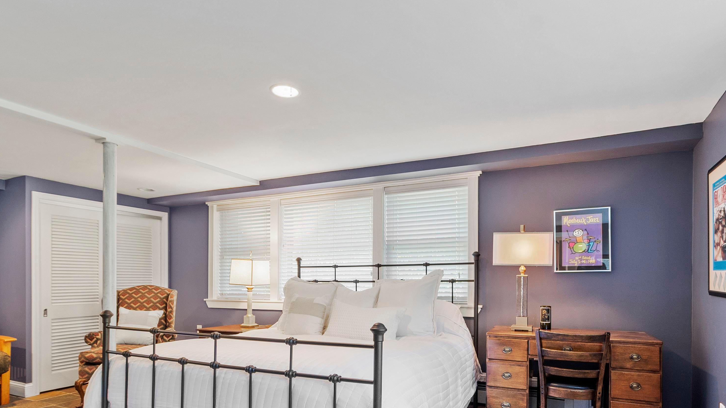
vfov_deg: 52.7
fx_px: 404
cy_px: 267
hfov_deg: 83.7
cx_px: 393
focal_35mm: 21
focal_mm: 10
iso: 320
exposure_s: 1/1.25
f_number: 8
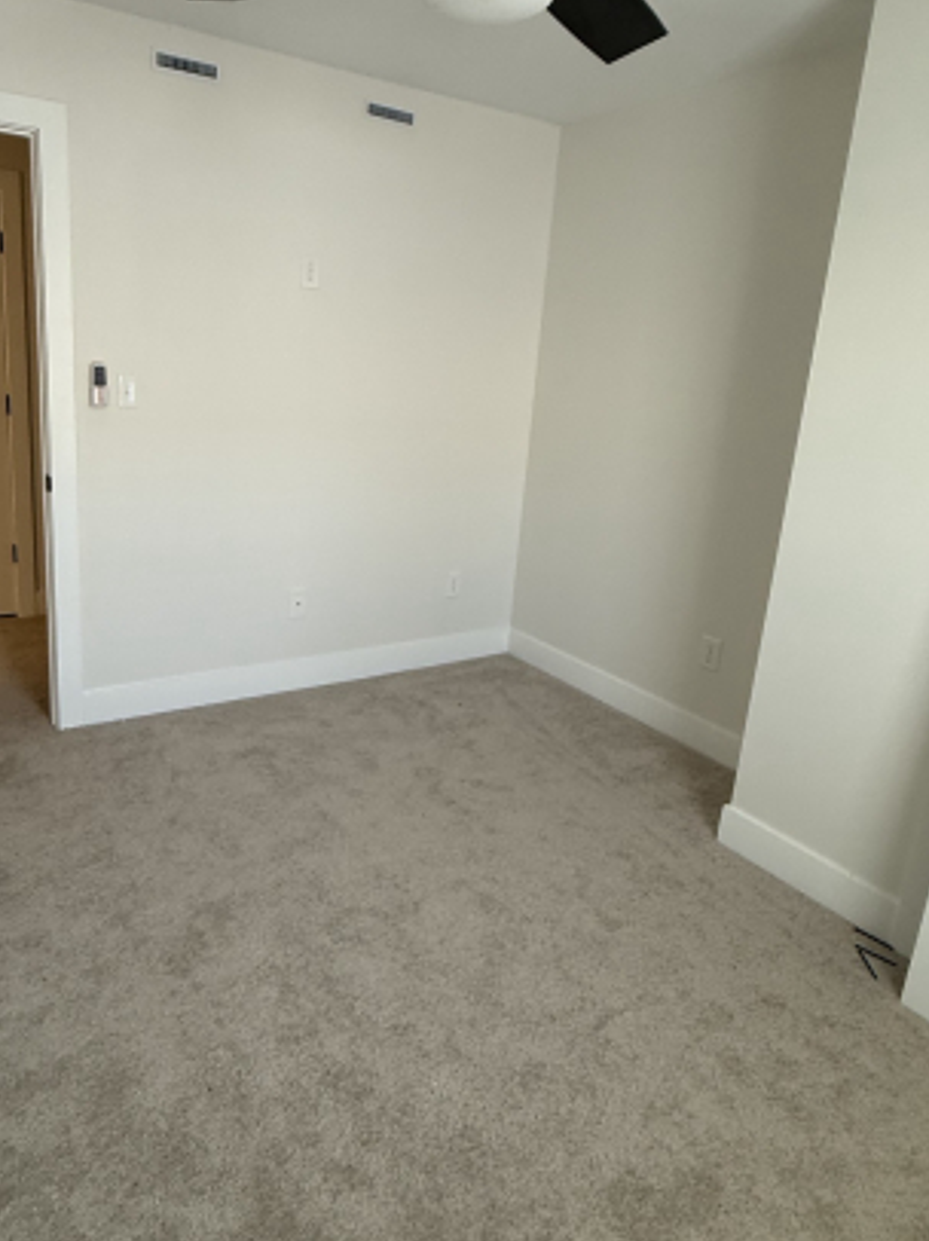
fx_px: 824
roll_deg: -3.3
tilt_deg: -13.7
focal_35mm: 23
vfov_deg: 73.7
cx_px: 361
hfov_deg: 58.2
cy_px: 555
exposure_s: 1/120
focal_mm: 2.22
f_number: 2.2
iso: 250
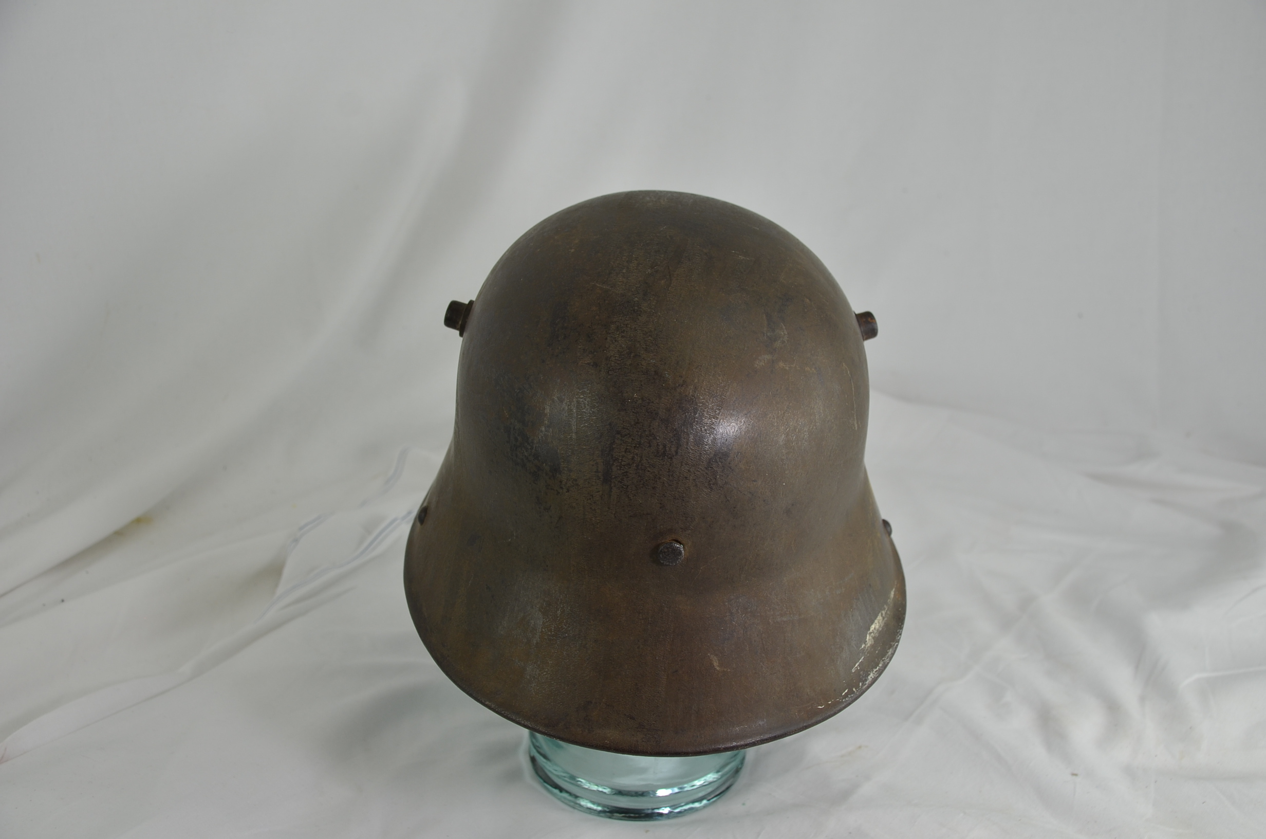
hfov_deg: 41.2
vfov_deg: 28.0
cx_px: 633
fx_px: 1685
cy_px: 420
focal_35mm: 48
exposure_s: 1/125
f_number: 5.6
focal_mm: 32
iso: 220
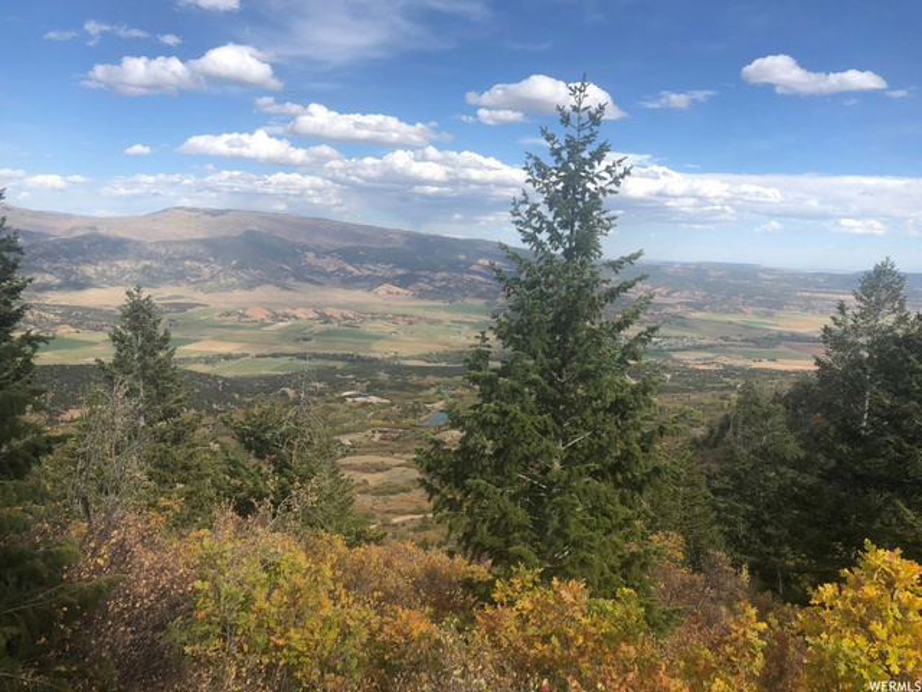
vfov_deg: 49.7
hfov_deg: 63.4
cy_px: 346
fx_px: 746
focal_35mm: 28
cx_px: 461
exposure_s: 1/1845
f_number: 1.8
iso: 20
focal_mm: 3.99
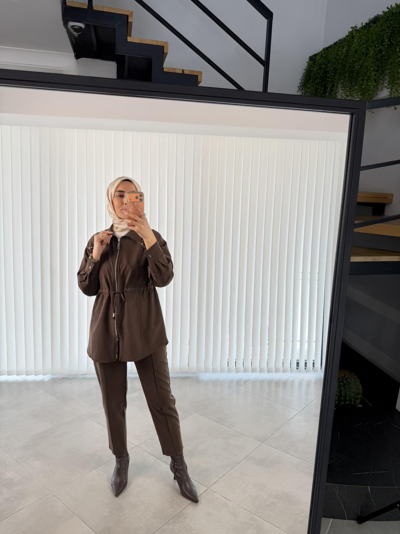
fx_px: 370
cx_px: 200
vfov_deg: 71.6
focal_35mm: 24
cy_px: 267
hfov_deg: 56.8
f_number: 1.78
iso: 80
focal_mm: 6.76
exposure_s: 1/318
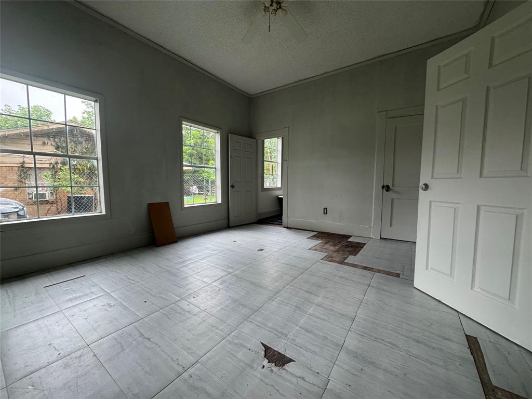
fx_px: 215
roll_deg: -0.5
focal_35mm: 14
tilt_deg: -5.8
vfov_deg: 85.7
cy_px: 200
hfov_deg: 102.1
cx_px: 266
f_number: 2.2
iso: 320
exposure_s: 1/75
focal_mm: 2.22
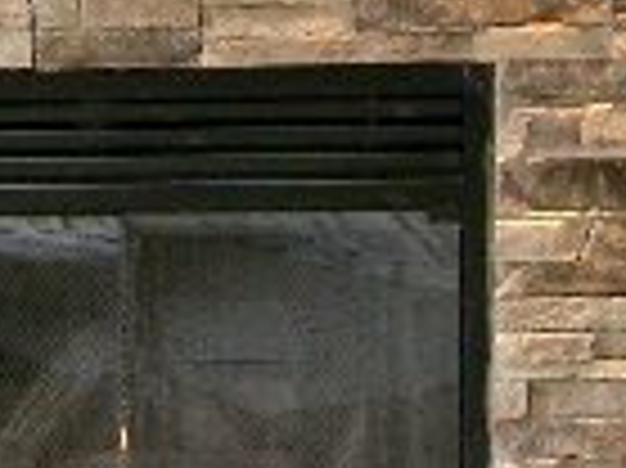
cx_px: 171
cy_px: -166
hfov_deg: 11.0
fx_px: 3252
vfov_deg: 8.1
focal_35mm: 180
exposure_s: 1/25
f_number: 2.8
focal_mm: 8
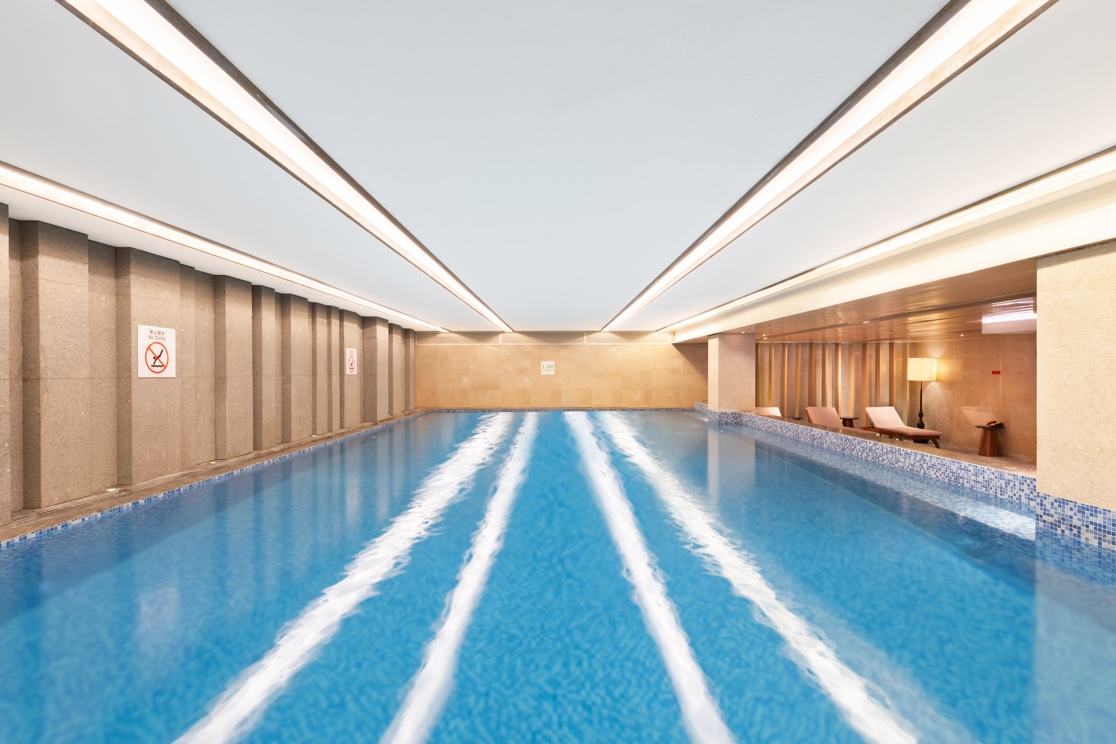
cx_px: 558
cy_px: 372
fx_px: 527
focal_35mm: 17
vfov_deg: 70.4
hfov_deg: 93.3
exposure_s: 1/2.5
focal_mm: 17
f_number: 11
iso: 100
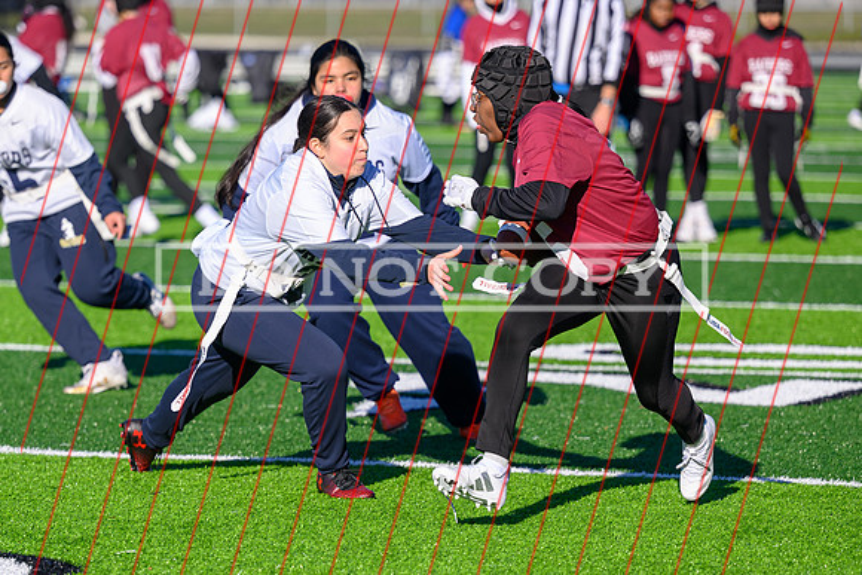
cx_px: 361
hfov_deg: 9.1
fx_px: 5429
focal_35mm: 227
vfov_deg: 6.1
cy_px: 413
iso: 110
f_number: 3.2
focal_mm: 145
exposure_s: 1/1600
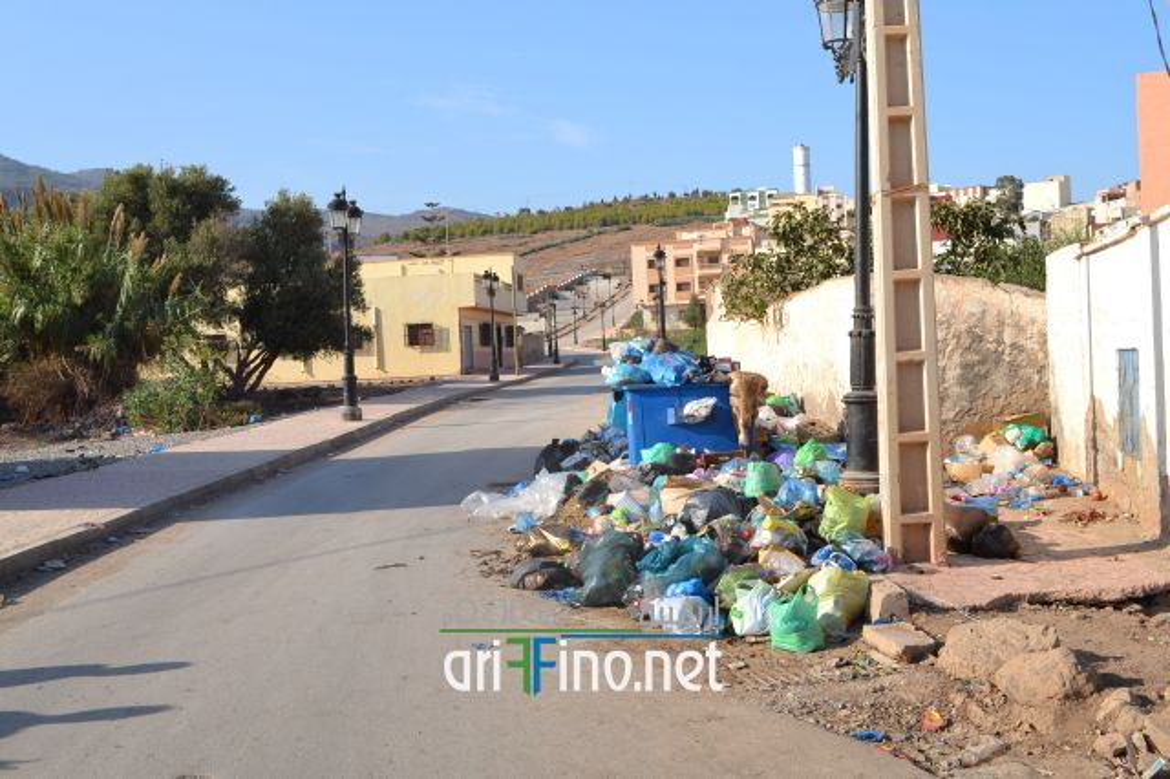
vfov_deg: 34.2
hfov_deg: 49.6
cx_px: 585
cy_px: 390
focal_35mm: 39
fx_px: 1267
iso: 100
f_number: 9
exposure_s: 1/320
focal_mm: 26
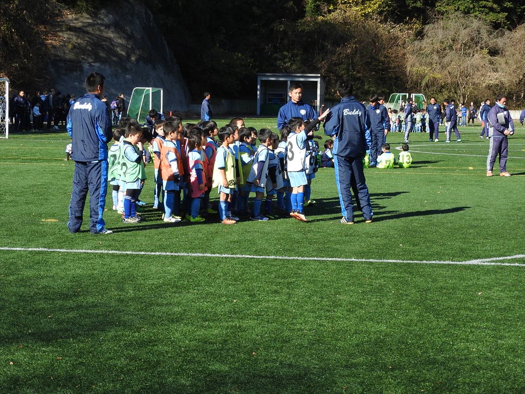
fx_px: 1289
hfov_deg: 23.0
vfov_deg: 17.4
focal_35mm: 85
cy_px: 197
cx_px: 262
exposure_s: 1/400
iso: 100
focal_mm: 15.2
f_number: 4.5
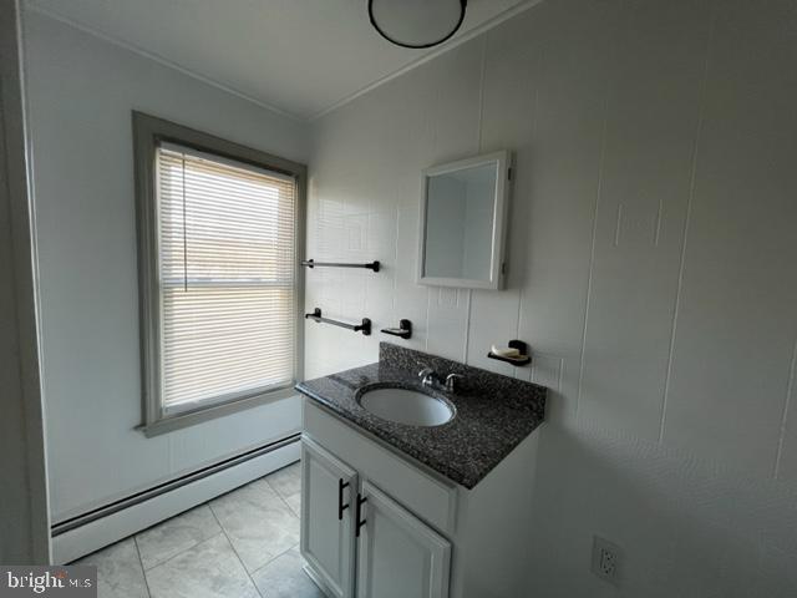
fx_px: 299
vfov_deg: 89.9
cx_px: 398
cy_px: 299
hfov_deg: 106.2
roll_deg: -2.3
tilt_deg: -5.0
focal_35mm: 13
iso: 100
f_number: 1.8
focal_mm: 1.57
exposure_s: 1/99
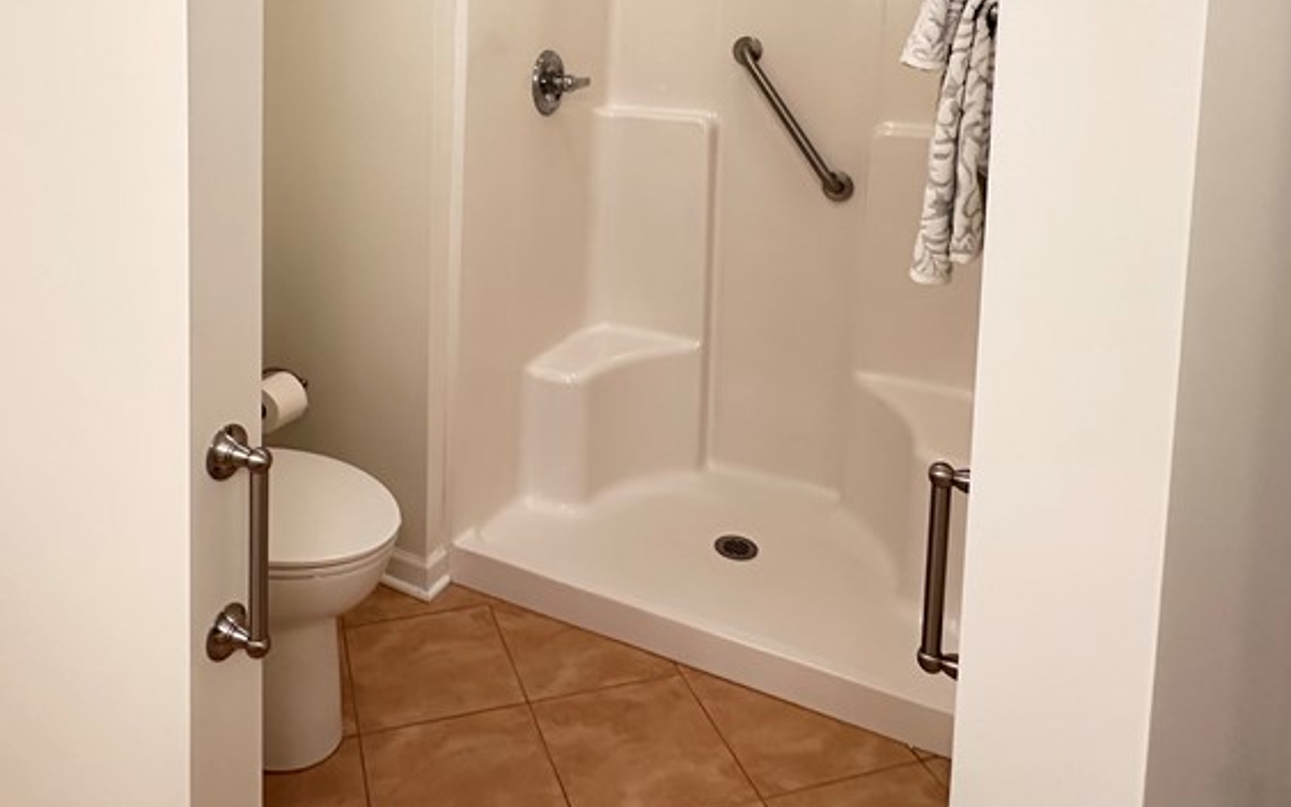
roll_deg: -1.9
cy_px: 99
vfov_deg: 42.6
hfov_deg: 68.0
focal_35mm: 27
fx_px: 950
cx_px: 543
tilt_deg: -3.8
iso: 320
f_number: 2.2
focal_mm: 2.22
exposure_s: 1/60
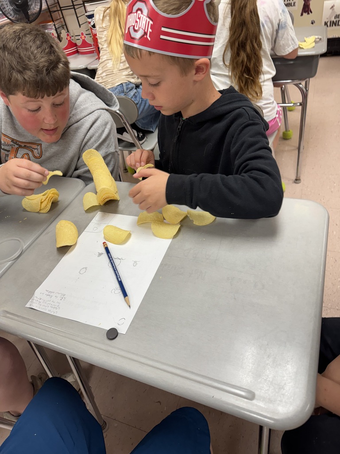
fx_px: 314
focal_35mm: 24
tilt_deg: -40.9
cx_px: 170
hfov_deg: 56.8
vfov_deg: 71.6
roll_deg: +11.1
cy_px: 227
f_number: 1.78
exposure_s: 1/120
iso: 200
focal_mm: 6.76
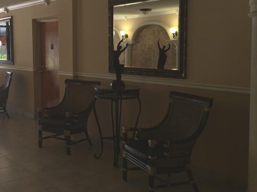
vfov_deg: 32.8
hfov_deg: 42.5
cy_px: 76
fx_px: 327
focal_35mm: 44
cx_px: 92
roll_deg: -0.3
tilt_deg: -4.1
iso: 32
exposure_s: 1/30
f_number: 2.2
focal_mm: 4.15
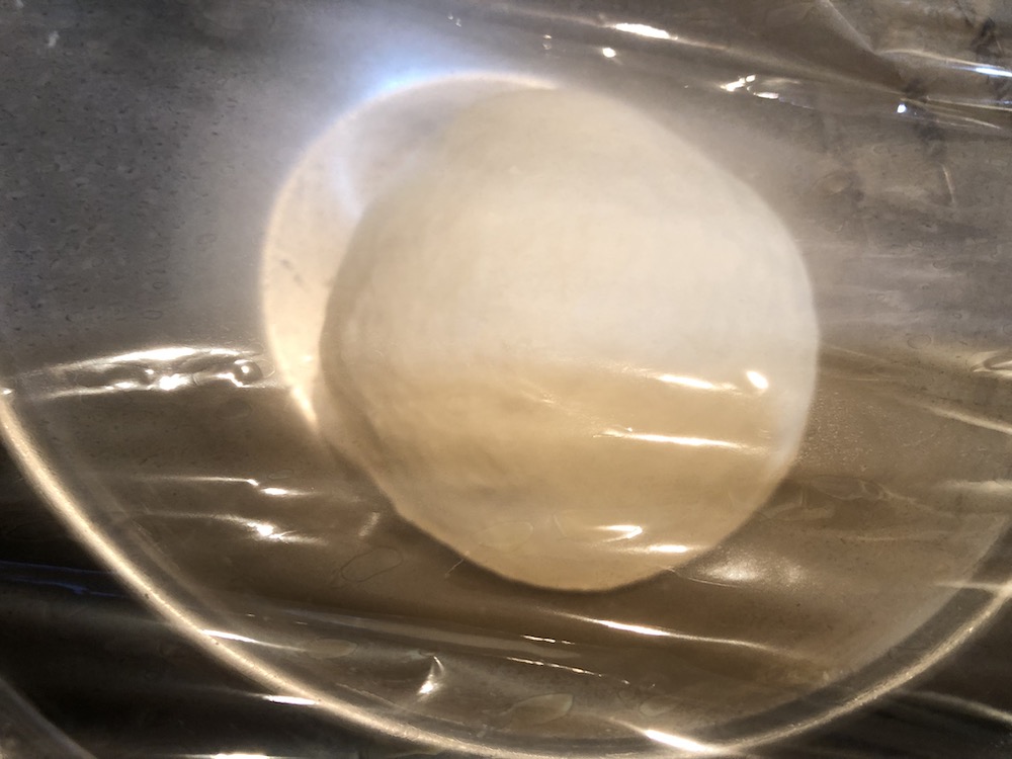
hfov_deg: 63.4
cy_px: 380
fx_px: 819
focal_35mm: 28
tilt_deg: -64.7
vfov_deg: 49.7
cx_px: 506
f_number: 1.8
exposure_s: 1/20
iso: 40
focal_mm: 3.99
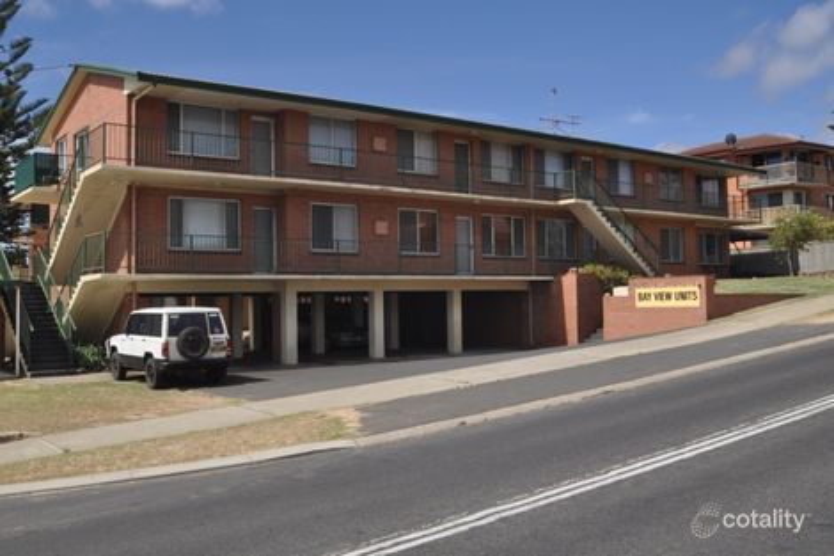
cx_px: 417
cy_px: 278
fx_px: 834
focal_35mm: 36
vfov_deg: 36.8
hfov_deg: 53.1
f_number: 16
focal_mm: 24
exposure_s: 1/200
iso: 200
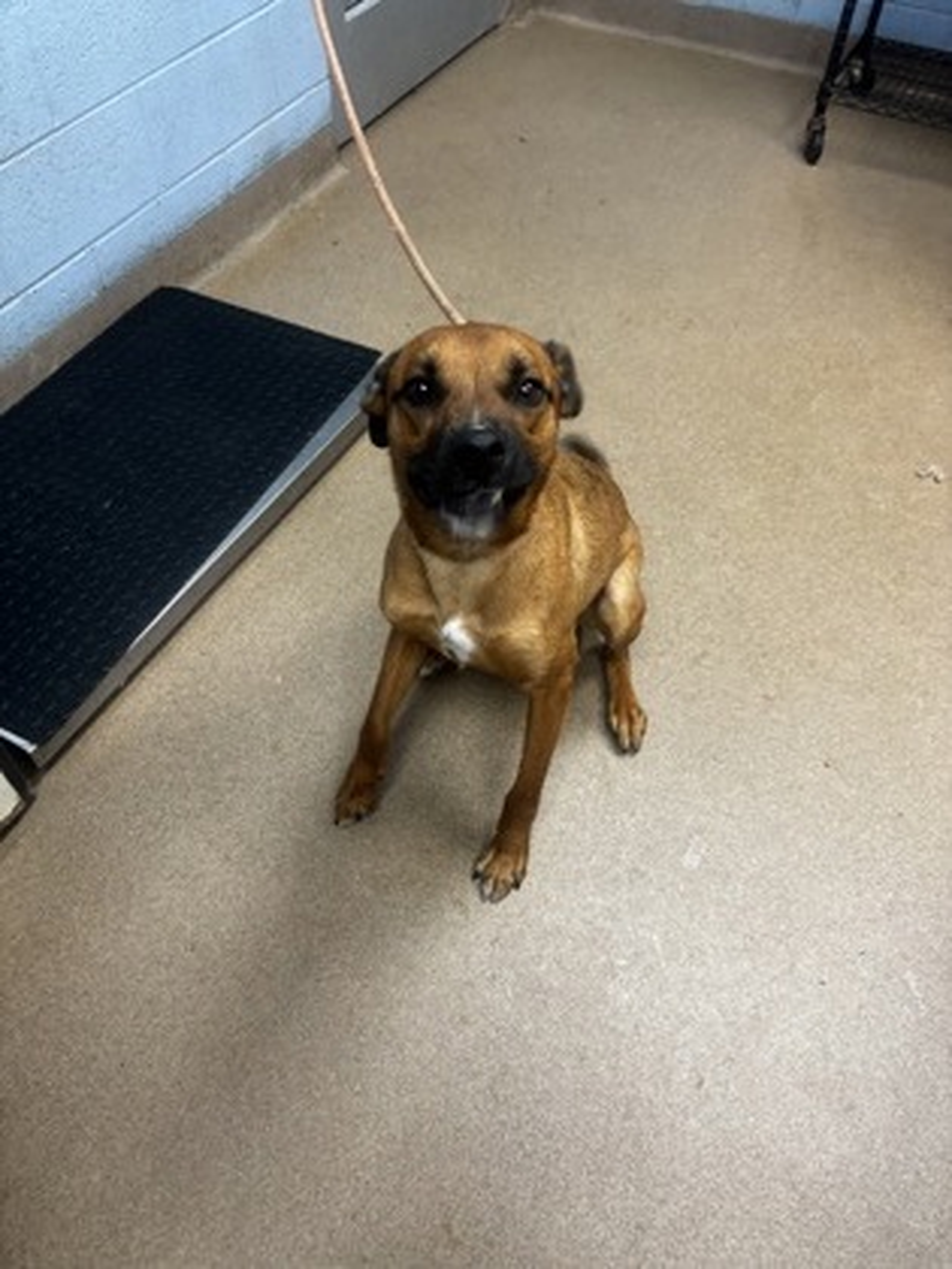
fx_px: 953
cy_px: 634
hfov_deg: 53.1
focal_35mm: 26
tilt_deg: -53.7
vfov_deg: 67.3
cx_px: 476
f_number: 1.6
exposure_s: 1/62
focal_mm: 5.96
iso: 125
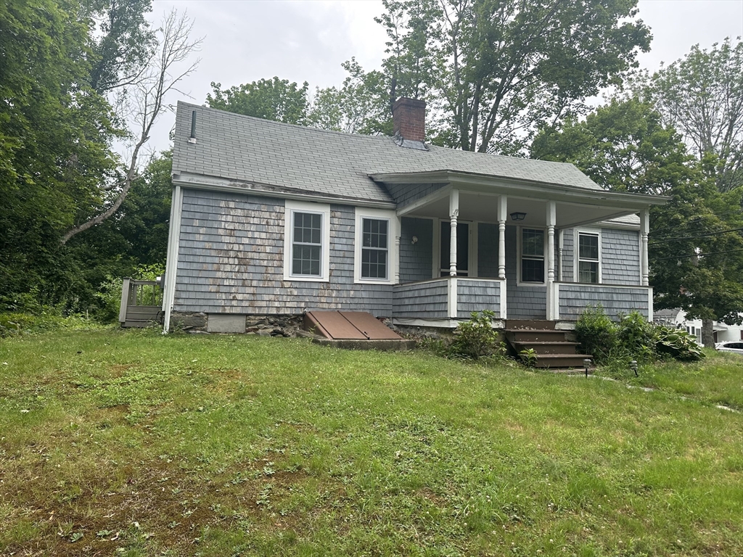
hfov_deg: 71.6
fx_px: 515
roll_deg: -1.8
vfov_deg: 56.8
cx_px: 372
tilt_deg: +4.8
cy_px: 278
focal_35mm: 24
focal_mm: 6.86
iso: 80
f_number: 1.78
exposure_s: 1/843
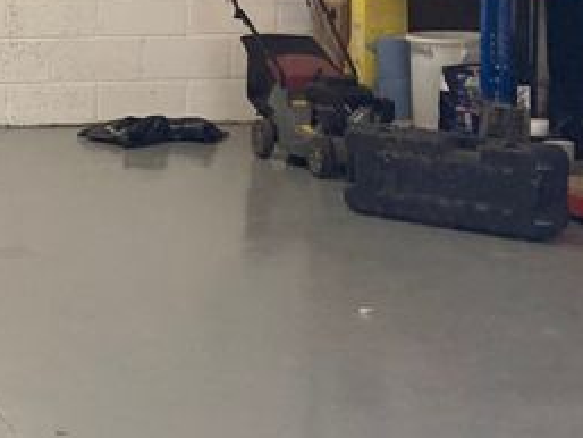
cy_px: 44
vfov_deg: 12.2
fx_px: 2039
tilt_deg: -6.1
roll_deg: +1.4
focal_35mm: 121
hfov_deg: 14.7
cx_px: -388
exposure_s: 1/50
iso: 80
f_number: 1.8
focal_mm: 3.99
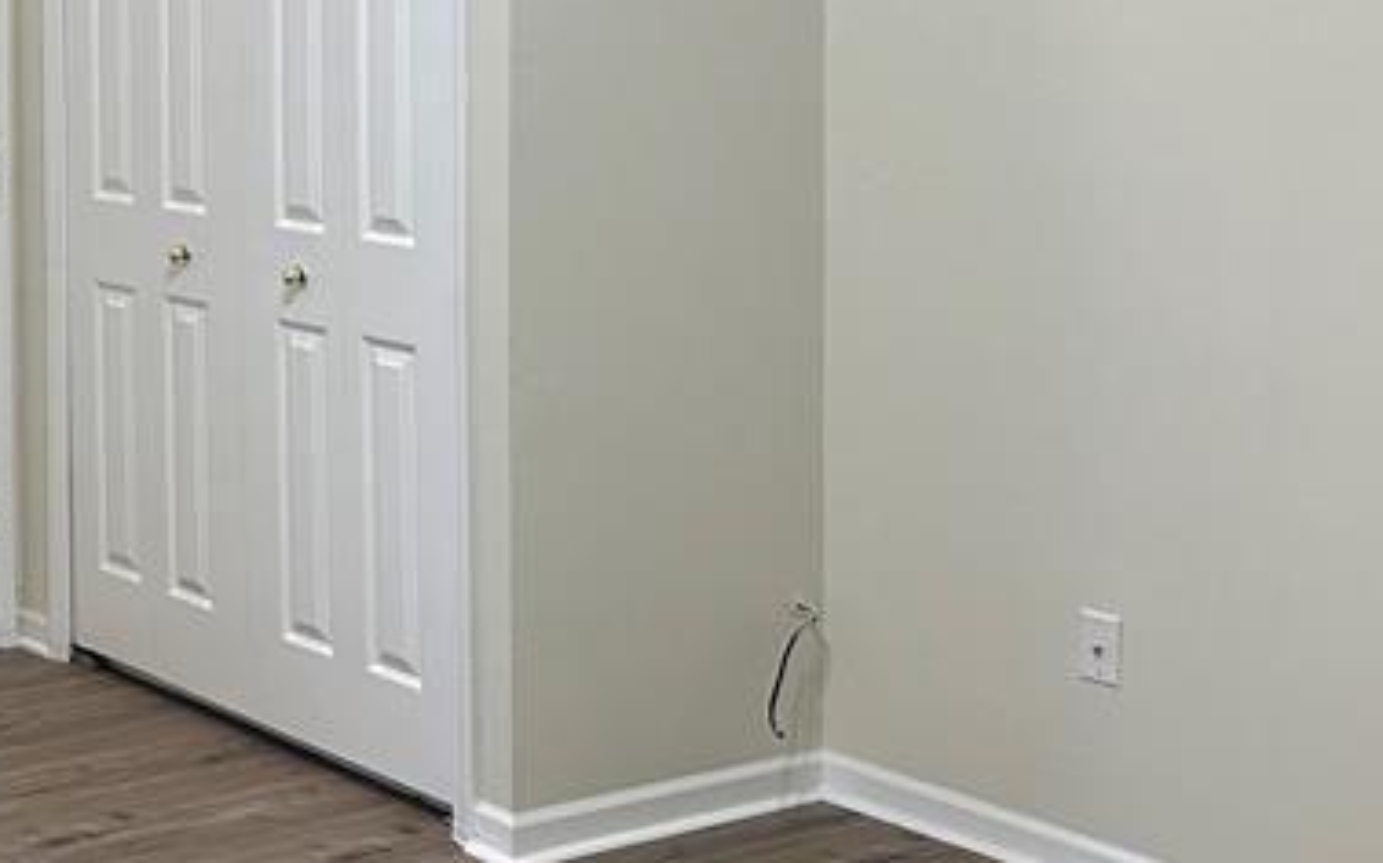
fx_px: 2600
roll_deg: +1.0
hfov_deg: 26.8
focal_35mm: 69
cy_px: 44
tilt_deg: -1.7
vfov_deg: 18.5
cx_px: -223
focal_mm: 6.86
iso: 200
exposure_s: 1/120
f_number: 1.78
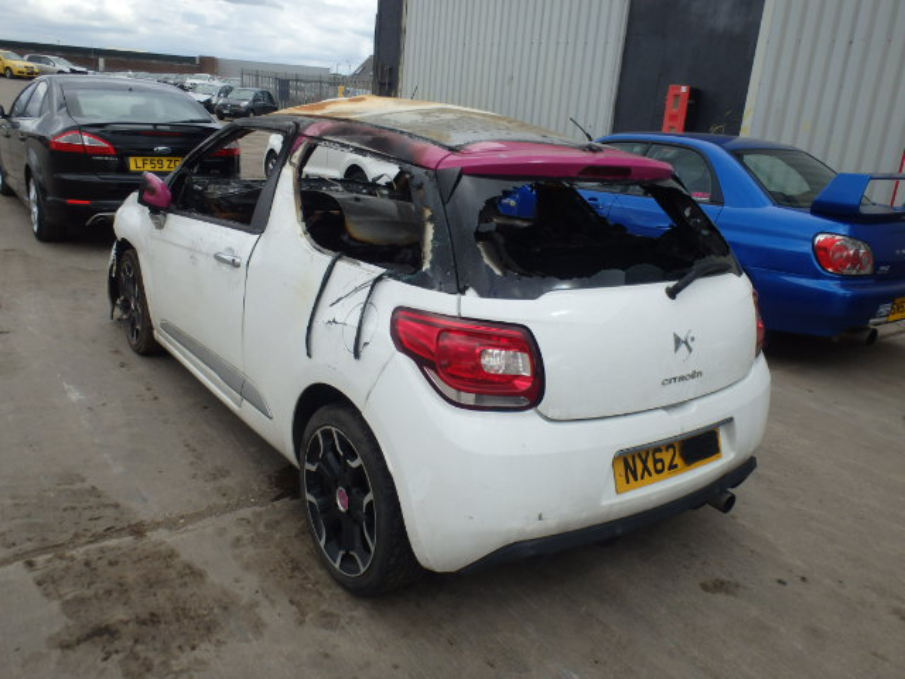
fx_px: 732
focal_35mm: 28
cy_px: 340
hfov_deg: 63.4
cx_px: 452
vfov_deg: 49.7
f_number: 11
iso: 125
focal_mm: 5
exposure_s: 1/100
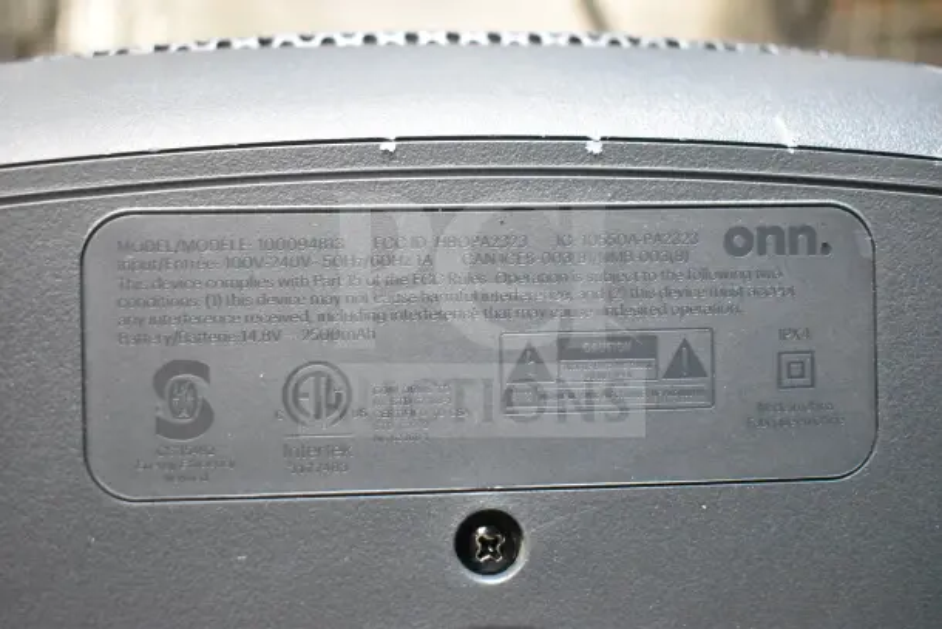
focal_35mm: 46
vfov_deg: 29.0
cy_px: 314
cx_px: 471
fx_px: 1217
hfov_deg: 42.3
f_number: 4.2
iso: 16000
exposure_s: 1/50
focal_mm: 31
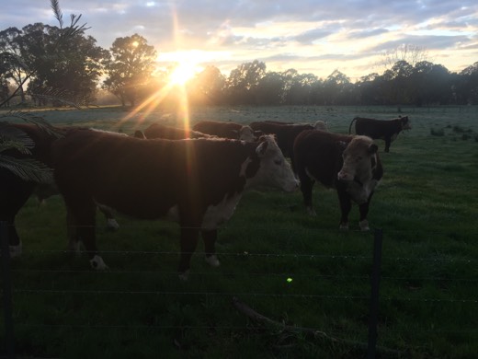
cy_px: 180
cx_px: 239
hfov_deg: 61.7
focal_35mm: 29
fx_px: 400
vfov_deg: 48.2
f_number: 2.2
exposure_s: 1/172
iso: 32
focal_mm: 4.15
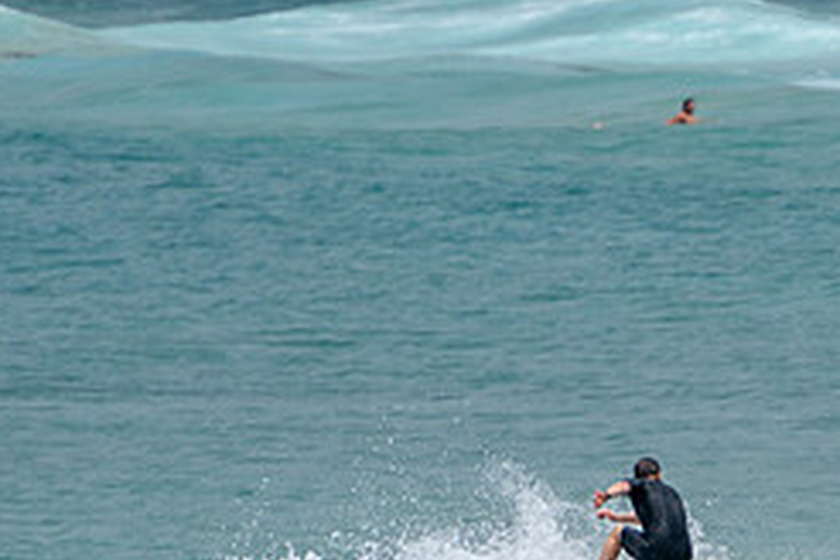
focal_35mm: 1295
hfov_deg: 1.6
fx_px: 30214
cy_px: 603
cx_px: 809
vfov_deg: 1.1
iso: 125
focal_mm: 400
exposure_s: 1/2000
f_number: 5.6
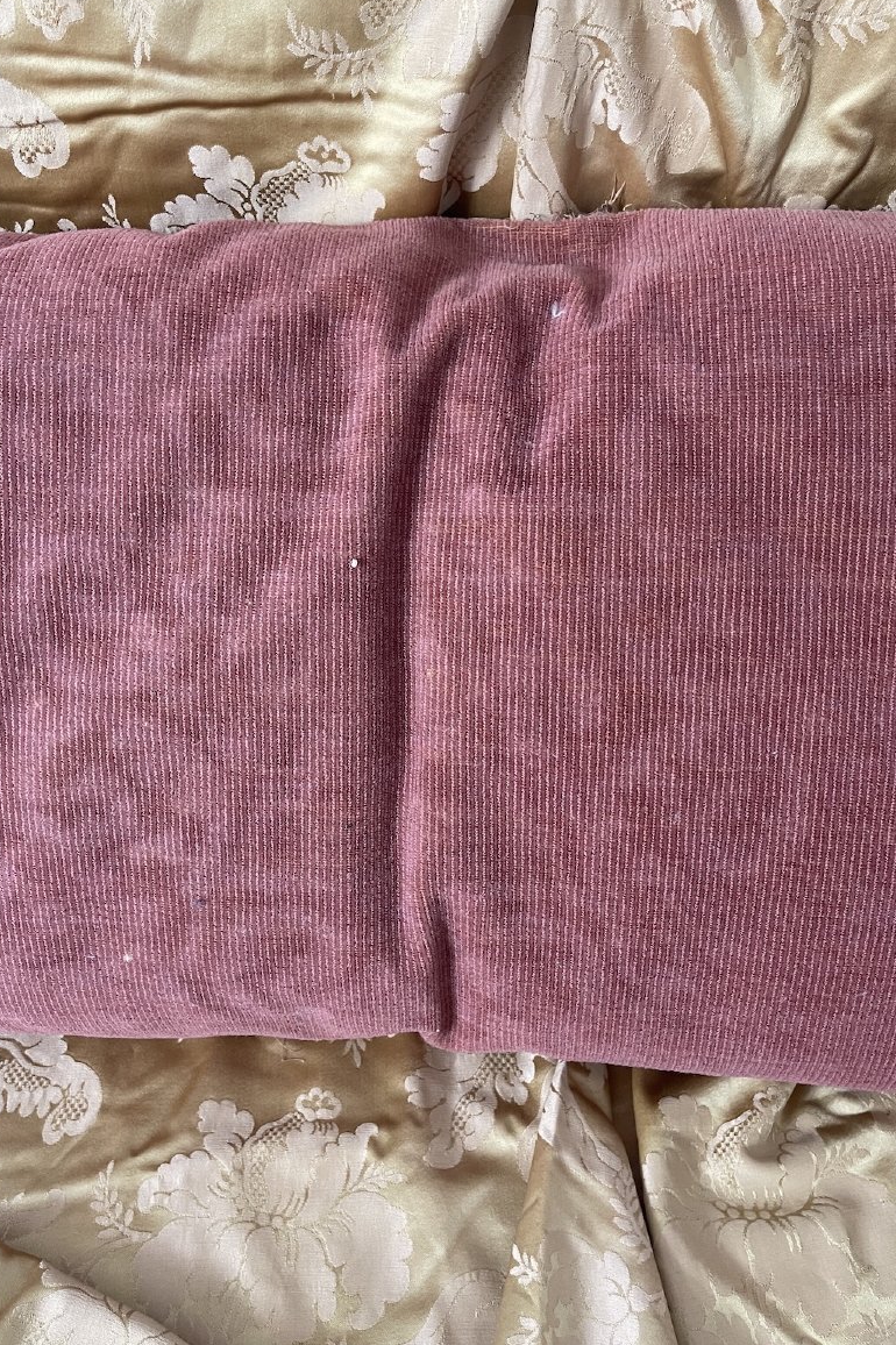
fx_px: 1009
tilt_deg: -44.1
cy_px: 667
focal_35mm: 27
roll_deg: +3.6
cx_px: 414
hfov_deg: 47.9
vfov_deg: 67.4
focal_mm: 5.1
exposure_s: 1/60
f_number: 1.6
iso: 200
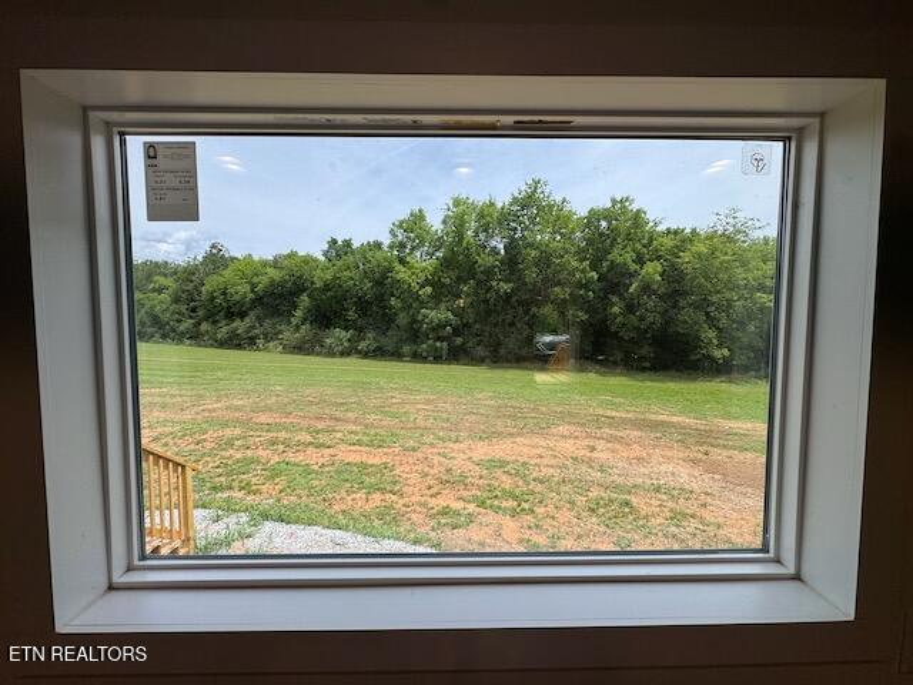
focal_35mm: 14
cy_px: 342
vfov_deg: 85.7
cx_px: 456
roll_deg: -0.5
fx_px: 369
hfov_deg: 102.1
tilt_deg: -3.4
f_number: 2.2
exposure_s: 1/868
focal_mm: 2.22
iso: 50
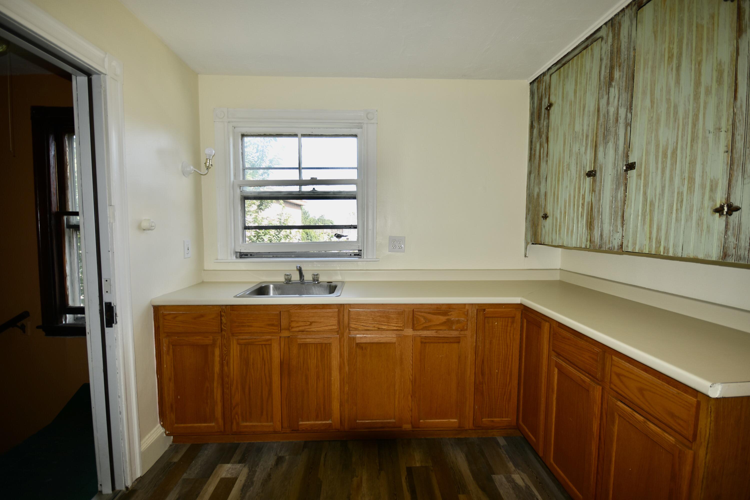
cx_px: 375
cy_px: 250
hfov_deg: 100.4
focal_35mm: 15
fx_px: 312
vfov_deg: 77.3
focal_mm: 10
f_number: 4
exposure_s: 1/60
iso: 100
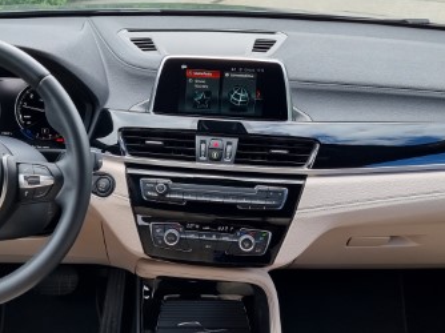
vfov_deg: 31.3
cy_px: 210
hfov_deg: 41.1
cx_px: 181
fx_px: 591
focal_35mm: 46
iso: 50
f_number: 1.8
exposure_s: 1/120
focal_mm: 6.7
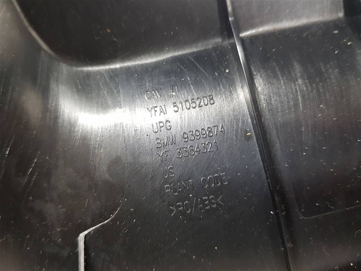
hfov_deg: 67.3
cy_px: 136
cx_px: 180
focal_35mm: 26
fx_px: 271
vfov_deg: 53.1
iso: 250
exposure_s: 1/25
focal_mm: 4.2
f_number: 1.7
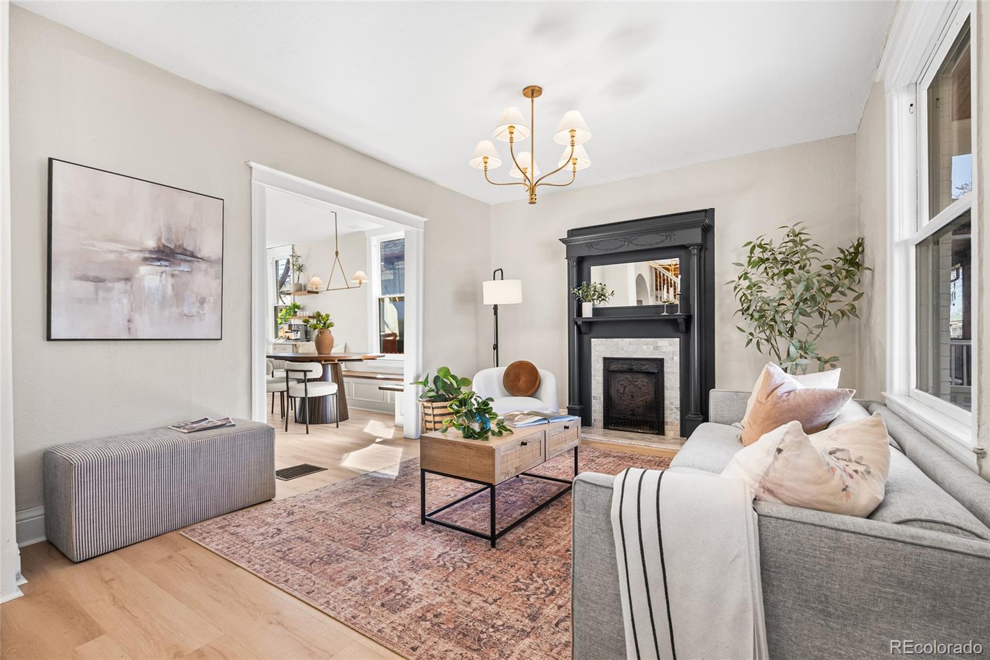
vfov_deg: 73.8
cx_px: 495
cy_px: 330
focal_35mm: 16
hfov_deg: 96.7
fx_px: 440
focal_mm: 16
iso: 200
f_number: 8
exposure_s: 1/250
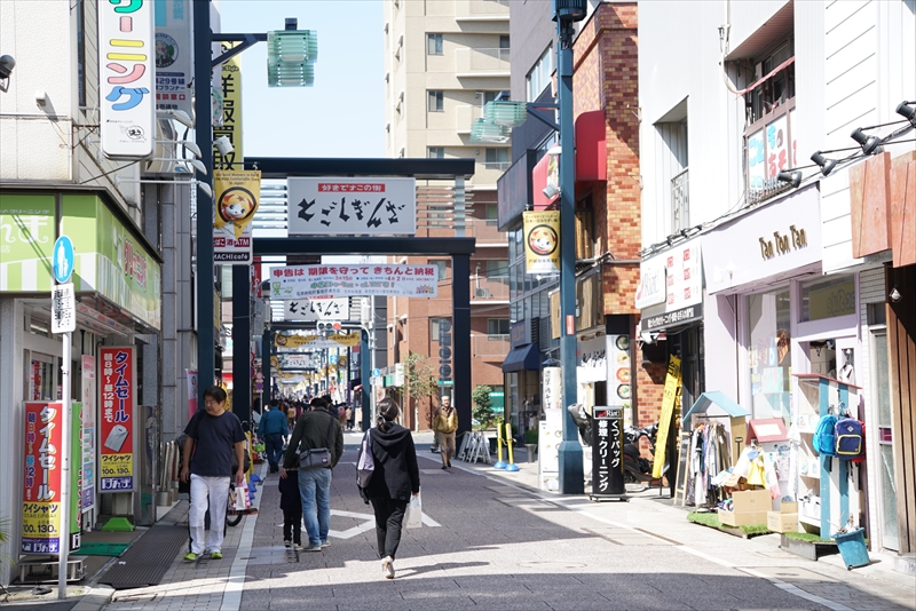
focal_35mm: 61
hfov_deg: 32.9
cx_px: 458
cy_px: 306
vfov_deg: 22.3
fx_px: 1553
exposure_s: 1/250
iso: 100
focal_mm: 41
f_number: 4.5
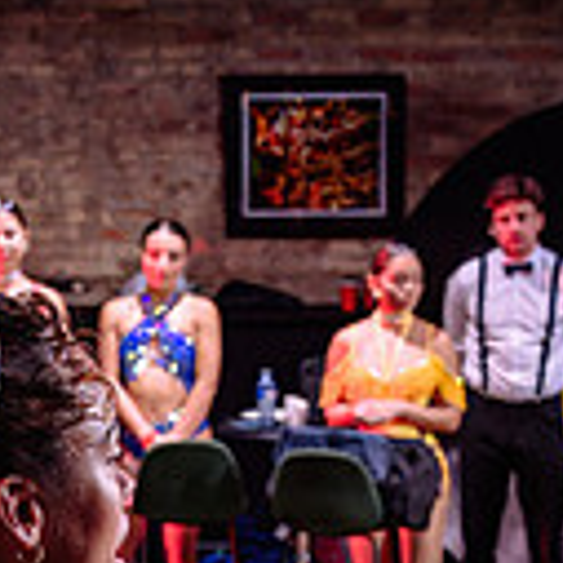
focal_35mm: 94
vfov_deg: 18.2
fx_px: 1730
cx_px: 231
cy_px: 485
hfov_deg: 18.5
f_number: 4.5
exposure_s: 1/60
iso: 1000
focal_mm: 24
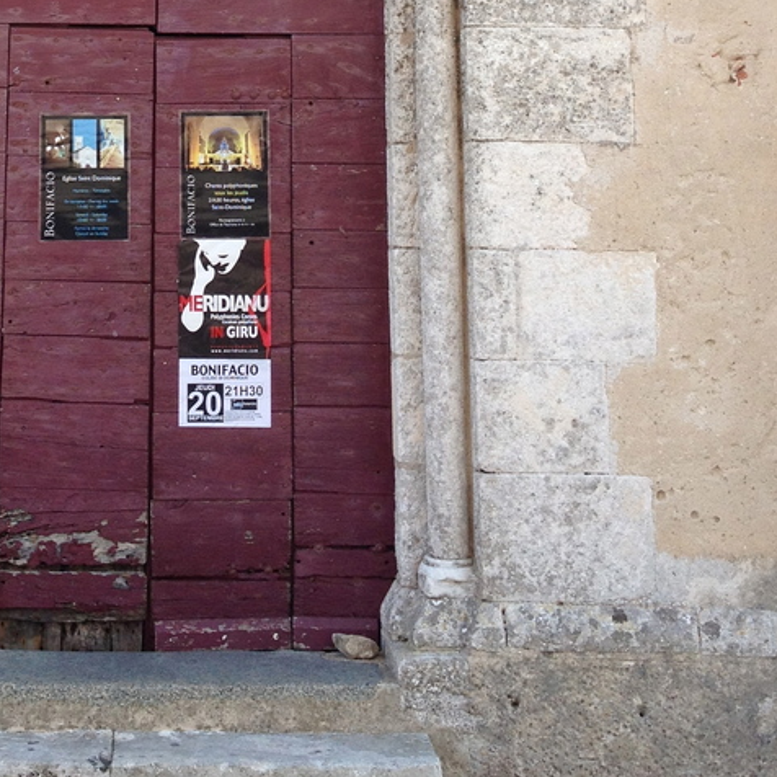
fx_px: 1981
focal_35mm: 78
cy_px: -83
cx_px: 157
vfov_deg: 21.1
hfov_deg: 21.9
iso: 64
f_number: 2.4
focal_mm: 4.28
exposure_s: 1/189
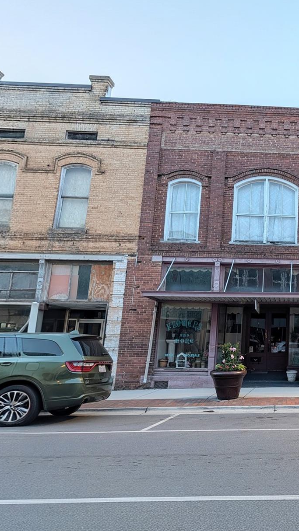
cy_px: 262
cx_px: 317
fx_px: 620
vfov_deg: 46.4
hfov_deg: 25.4
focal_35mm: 44
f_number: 1.68
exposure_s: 1/88.8
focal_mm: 6.9
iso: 21
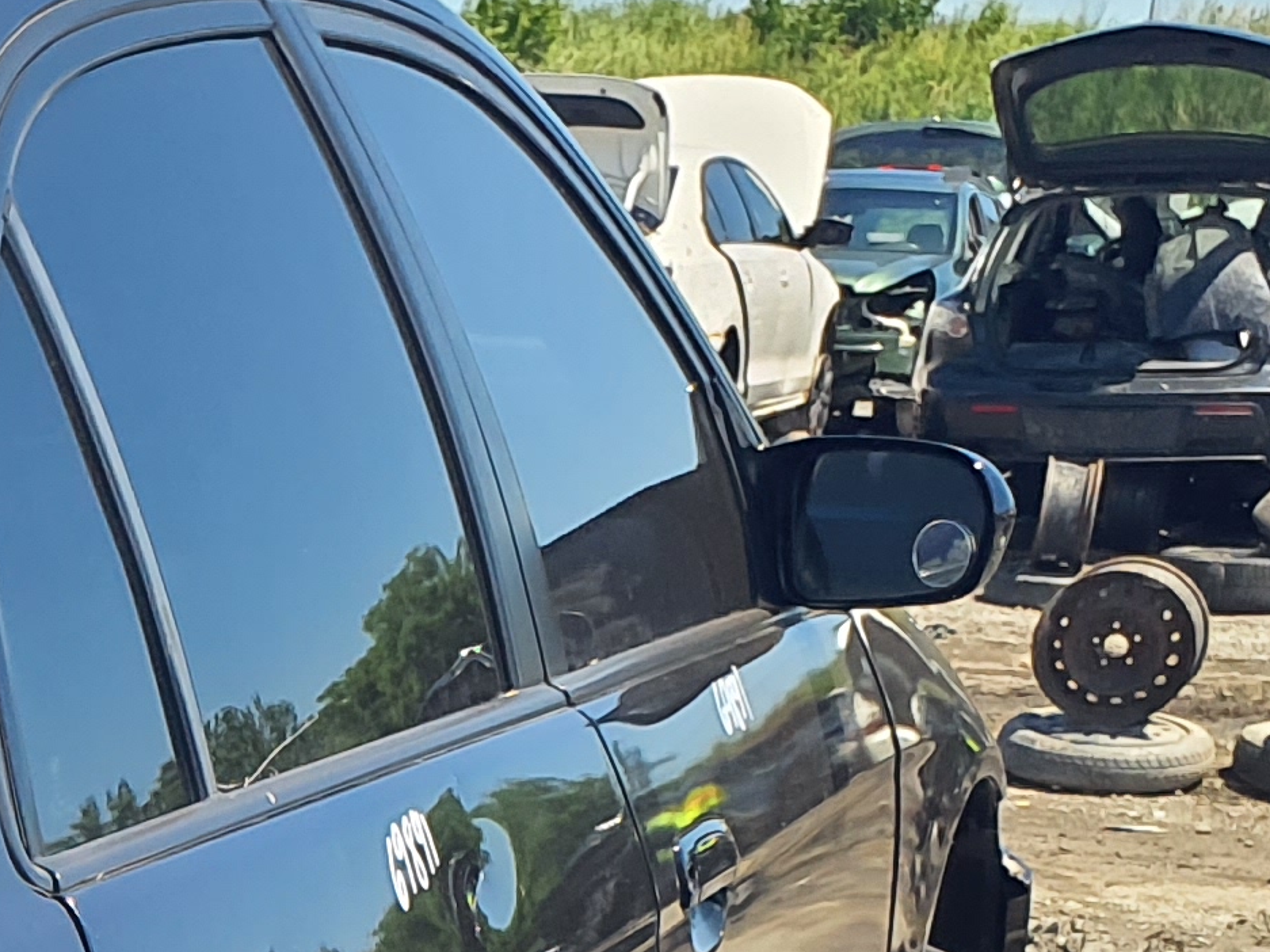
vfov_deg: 11.7
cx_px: -983
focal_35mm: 119
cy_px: 1625
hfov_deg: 14.6
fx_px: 4364
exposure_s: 1/856
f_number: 1.9
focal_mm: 3.58
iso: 40
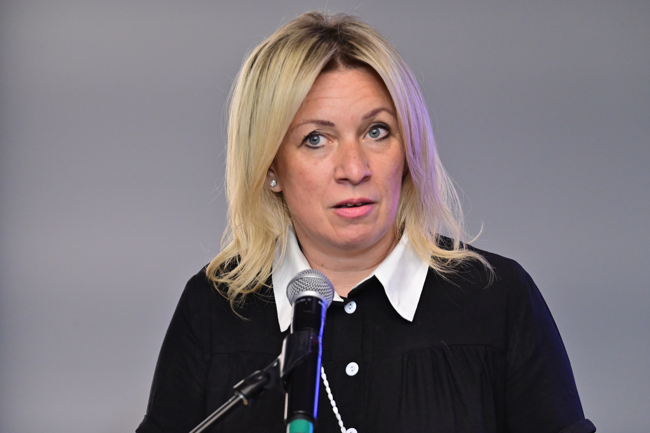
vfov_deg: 3.9
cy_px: 216
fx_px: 6317
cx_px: 325
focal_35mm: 350
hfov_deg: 5.9
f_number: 6
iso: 4000
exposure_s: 1/200
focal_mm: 350
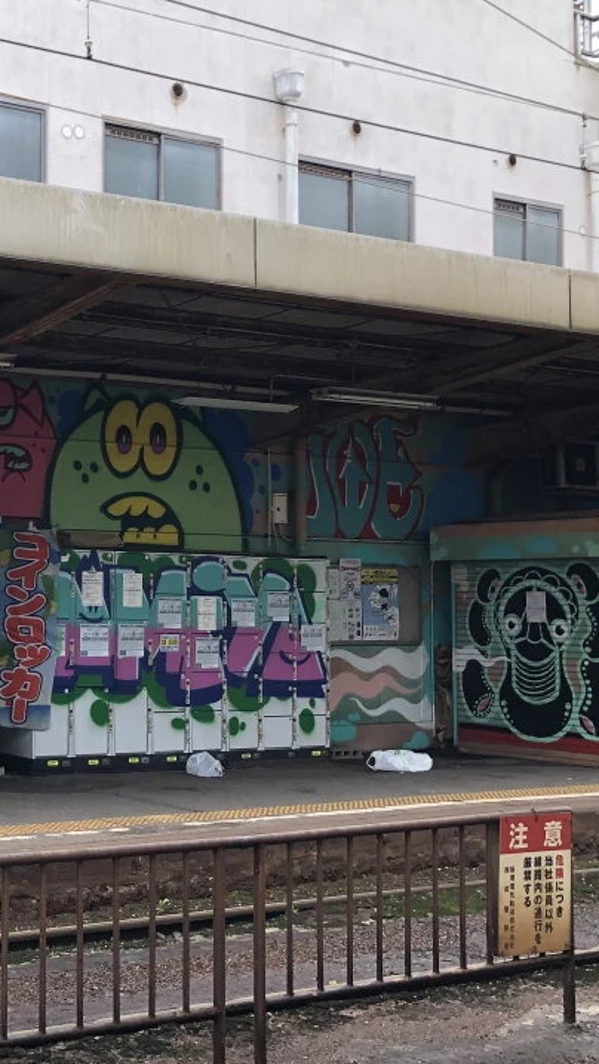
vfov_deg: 40.6
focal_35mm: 51
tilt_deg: +3.2
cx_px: -182
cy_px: 547
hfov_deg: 21.3
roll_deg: +0.1
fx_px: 1440
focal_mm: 4
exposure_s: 1/120
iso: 40
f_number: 1.8
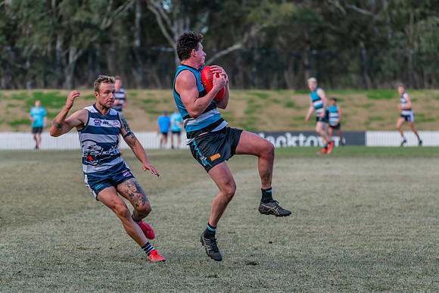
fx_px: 2887
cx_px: 233
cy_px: 154
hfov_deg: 8.7
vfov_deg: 5.8
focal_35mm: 237
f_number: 5.3
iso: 1600
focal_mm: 220
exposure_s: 1/2000
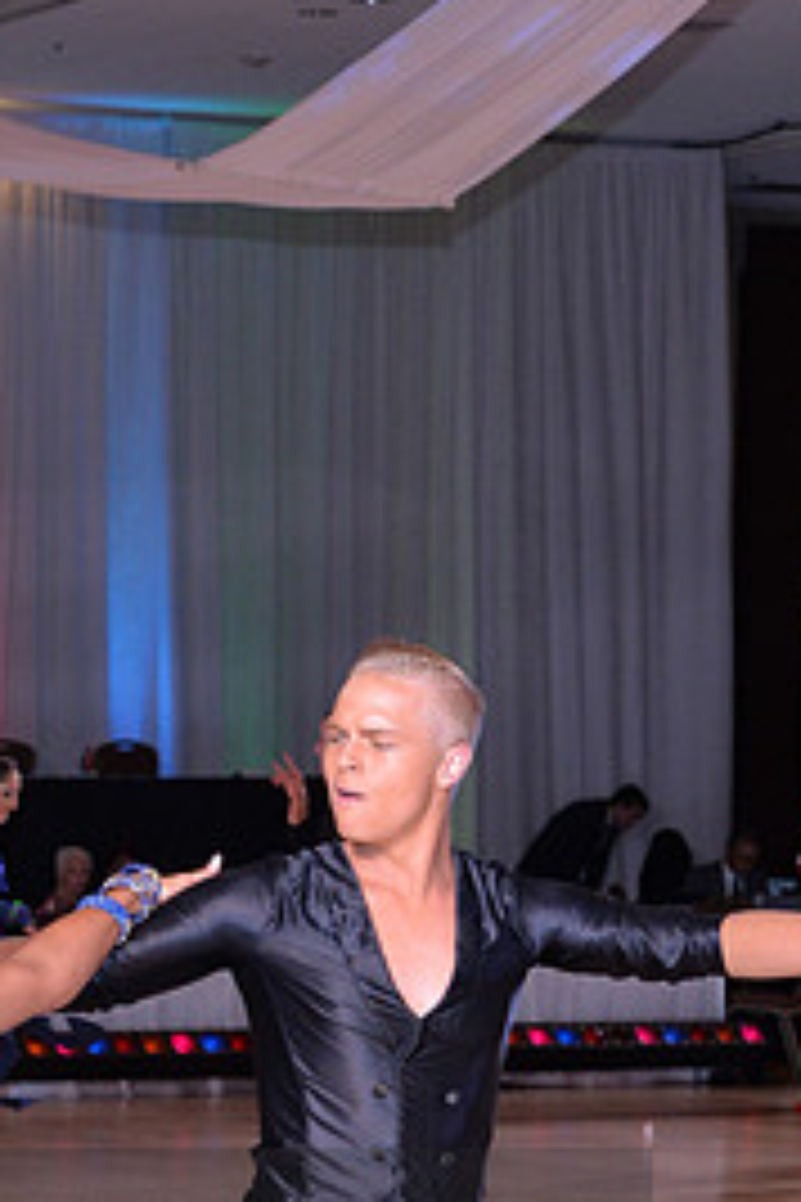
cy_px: 1301
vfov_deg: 12.0
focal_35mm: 169
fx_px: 5640
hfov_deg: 8.1
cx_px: 34
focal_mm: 78
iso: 2000
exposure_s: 1/250
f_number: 6.3
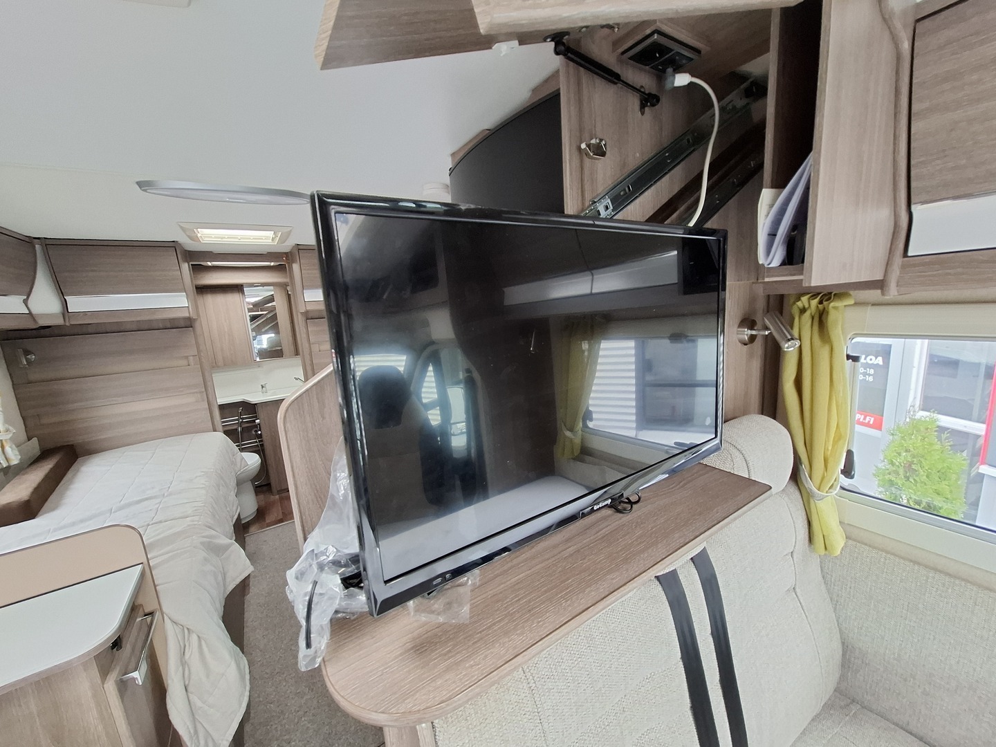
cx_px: 498
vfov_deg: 89.9
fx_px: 374
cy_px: 374
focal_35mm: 13
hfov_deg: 106.2
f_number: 2.2
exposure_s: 1/25
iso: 200
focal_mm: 1.74
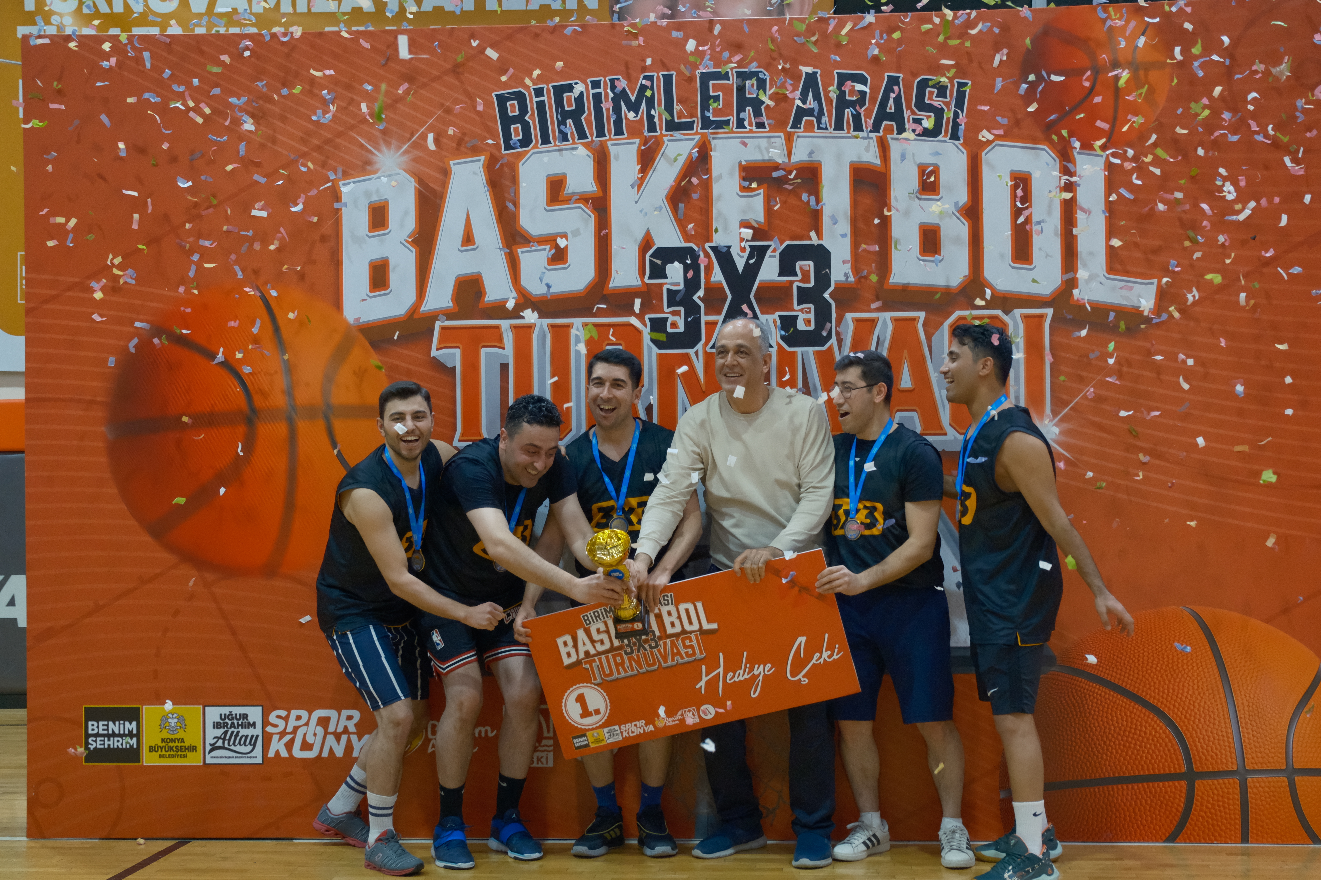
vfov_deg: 31.2
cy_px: 447
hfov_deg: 45.4
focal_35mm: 43
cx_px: 672
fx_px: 1578
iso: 3200
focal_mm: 28.3
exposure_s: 1/500
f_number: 3.2
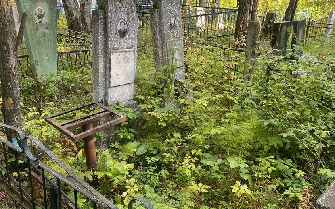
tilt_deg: -13.8
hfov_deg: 56.7
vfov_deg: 37.3
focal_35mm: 34
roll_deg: -2.8
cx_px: 178
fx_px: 310
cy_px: 100
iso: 80
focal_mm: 4.25
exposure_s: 1/121
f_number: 1.8
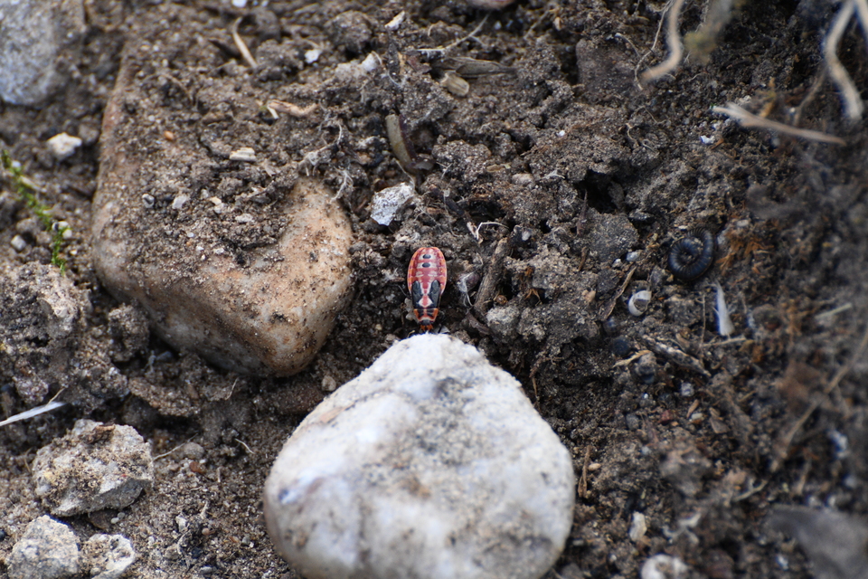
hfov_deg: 4.6
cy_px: 290
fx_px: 10849
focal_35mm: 450
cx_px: 434
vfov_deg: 3.1
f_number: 9
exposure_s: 1/1000
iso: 1600
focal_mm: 300
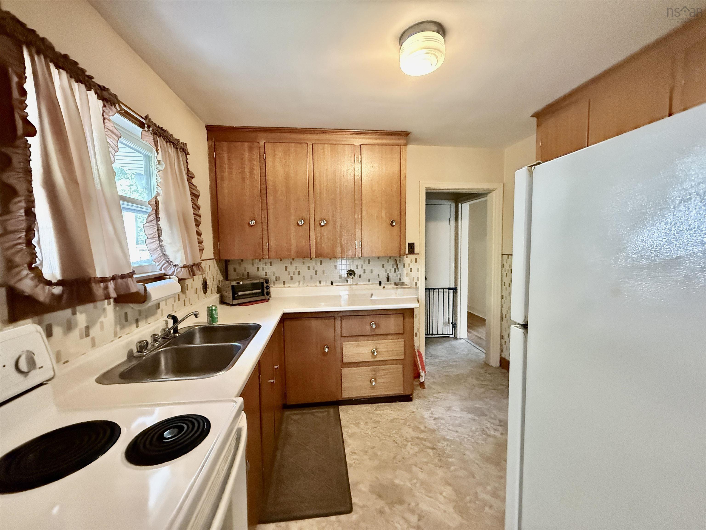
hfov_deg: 102.1
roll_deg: +1.9
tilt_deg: -3.4
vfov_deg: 85.7
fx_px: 286
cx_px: 353
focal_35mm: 14
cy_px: 265
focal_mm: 2.22
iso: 1000
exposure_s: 1/60
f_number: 2.2
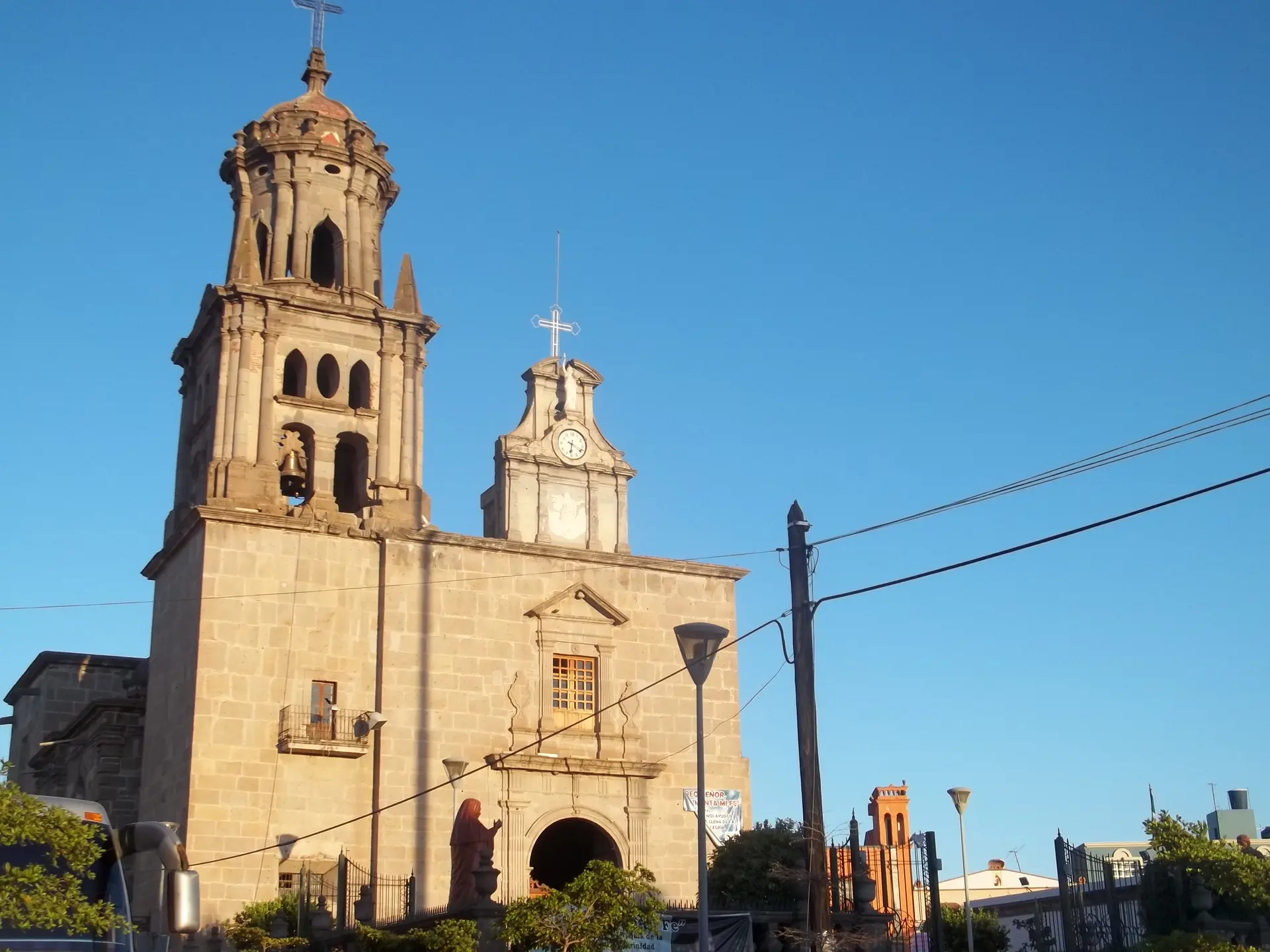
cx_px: 635
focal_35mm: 46
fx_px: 1688
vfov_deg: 31.5
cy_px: 476
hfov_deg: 41.2
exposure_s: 1/320
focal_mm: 8.3
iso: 64
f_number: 3.7
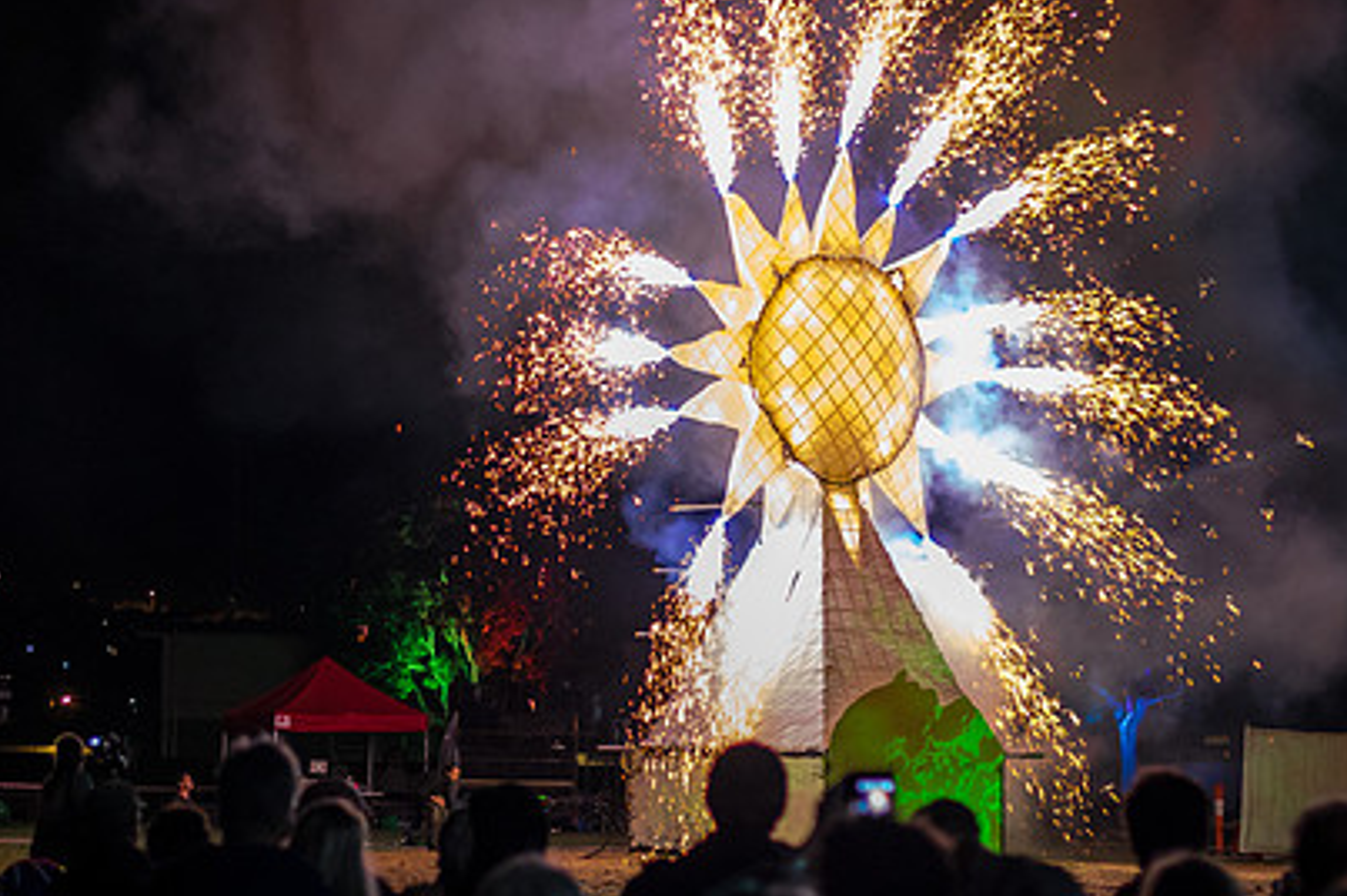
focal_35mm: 108
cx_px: 451
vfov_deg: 12.7
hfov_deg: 18.9
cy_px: 445
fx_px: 4038
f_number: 2
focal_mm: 50
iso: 800
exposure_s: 1/50
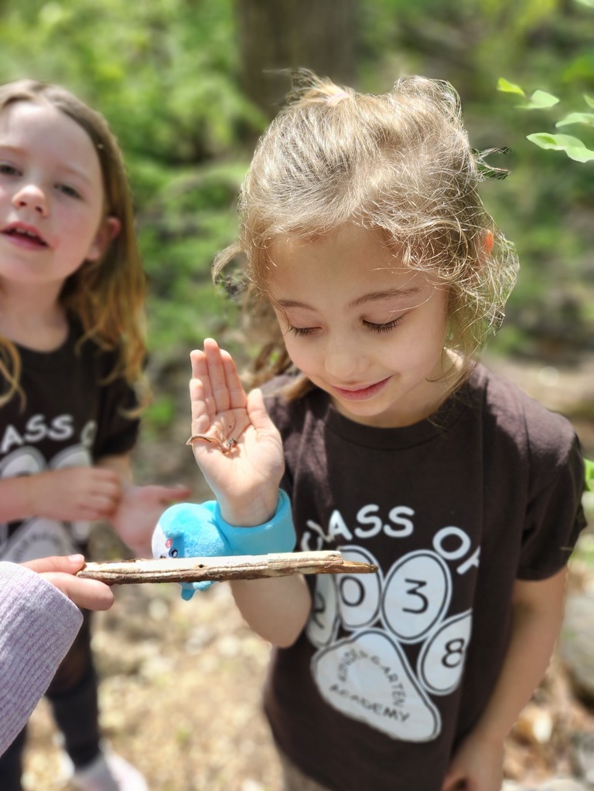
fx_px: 526
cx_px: 297
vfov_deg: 73.9
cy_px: 396
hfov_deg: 58.9
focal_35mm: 23
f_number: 1.8
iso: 25
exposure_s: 1/151
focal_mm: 5.54
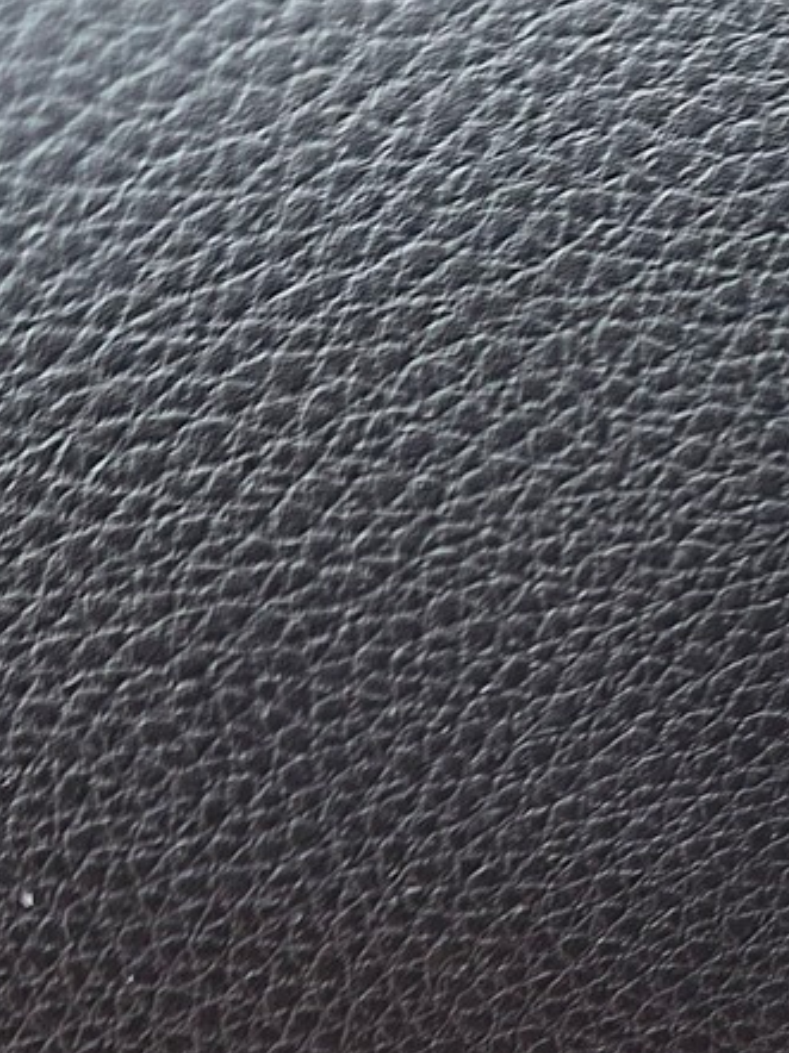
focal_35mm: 105
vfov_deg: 16.7
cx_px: 1256
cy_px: 1660
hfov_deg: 13.1
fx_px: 3194
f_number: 1.8
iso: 50
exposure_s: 1/359
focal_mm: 5.4
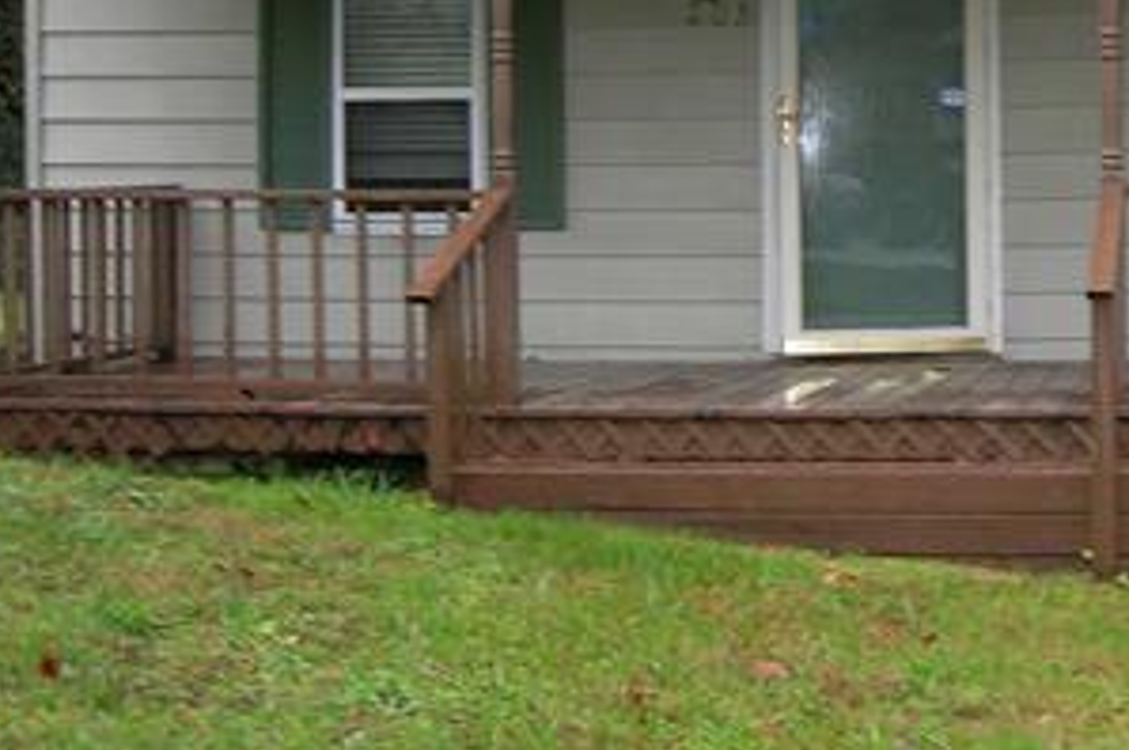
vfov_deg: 15.9
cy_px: 117
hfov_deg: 23.1
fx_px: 2663
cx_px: 1102
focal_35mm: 85
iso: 64
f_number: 2.8
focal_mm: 7.8
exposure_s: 1/30
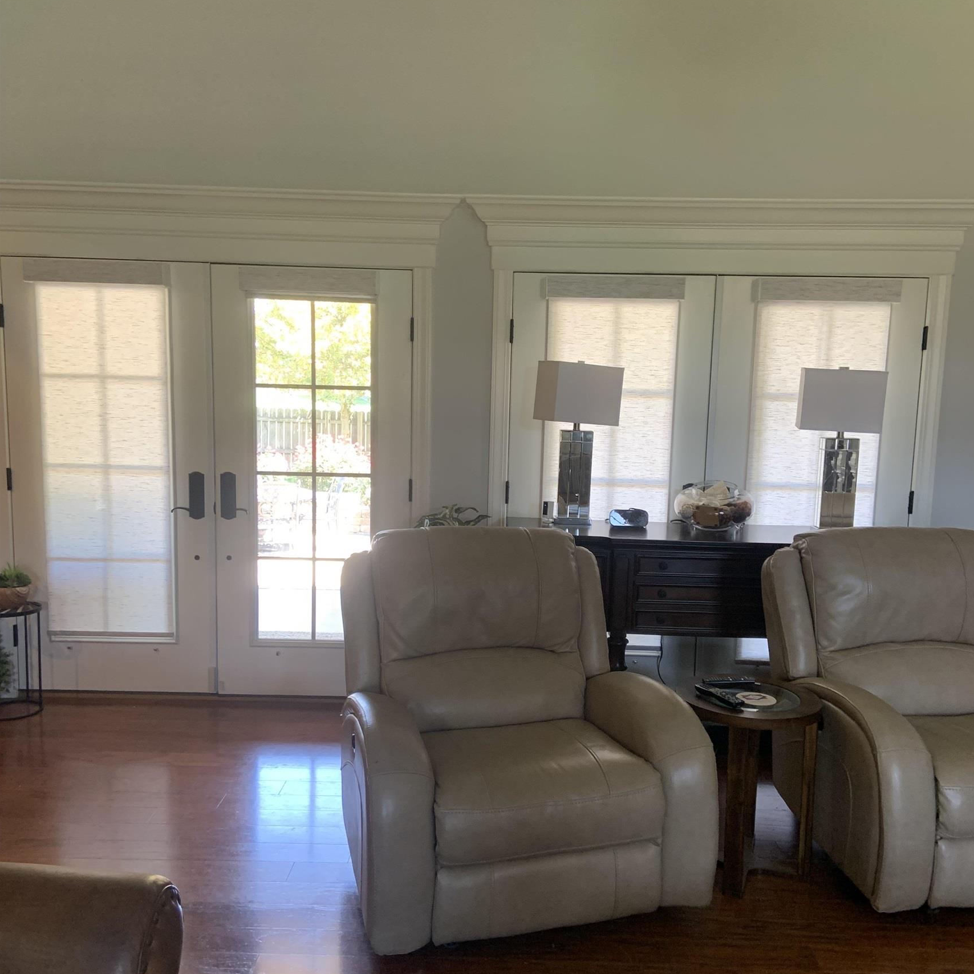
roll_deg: -1.5
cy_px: 503
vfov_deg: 52.5
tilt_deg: -7.9
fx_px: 987
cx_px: 490
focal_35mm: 31
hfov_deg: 52.5
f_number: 1.8
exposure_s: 1/60
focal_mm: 4.25
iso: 125
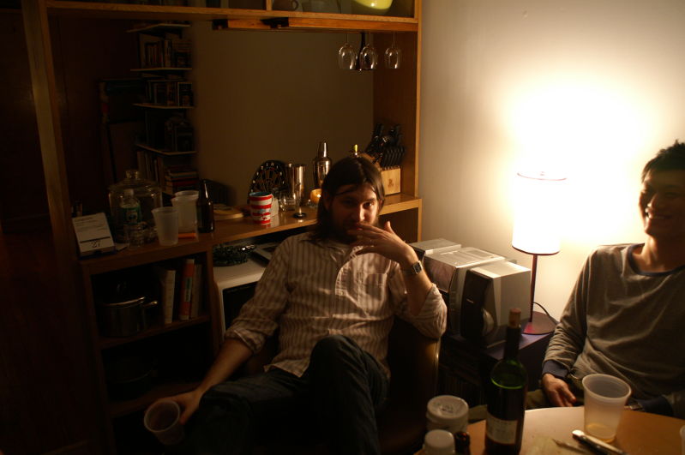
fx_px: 570
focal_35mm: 30
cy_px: 228
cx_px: 342
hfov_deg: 62.0
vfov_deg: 43.5
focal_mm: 20
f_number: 4
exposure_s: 1/30
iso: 400
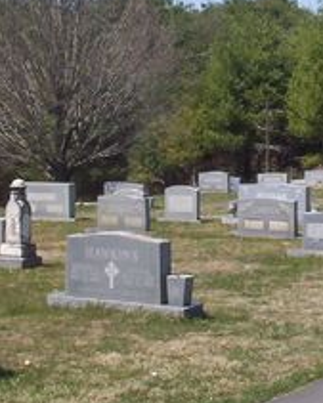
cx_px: 231
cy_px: 119
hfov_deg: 16.0
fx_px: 1146
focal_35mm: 96
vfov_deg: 19.9
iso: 100
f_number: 8
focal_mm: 6
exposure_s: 1/236
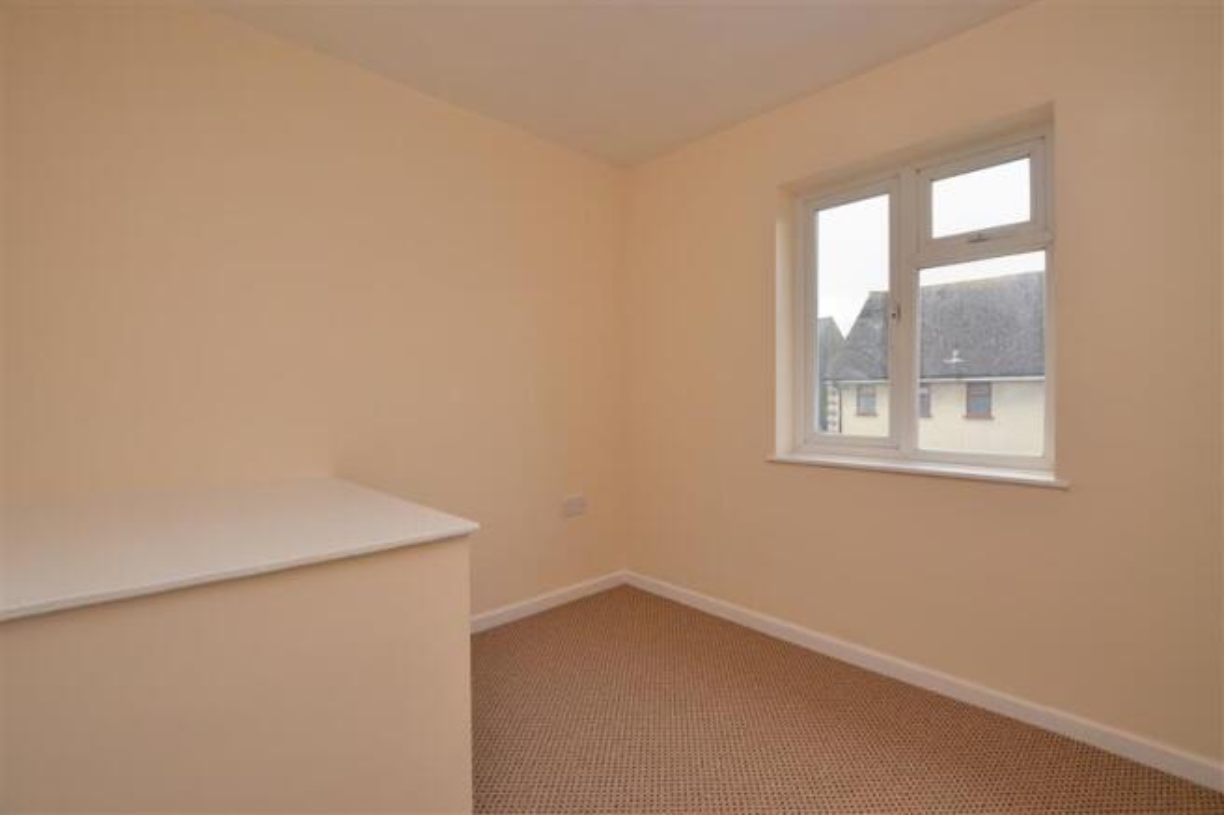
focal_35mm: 15
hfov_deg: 100.4
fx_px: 510
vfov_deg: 77.3
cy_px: 408
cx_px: 612
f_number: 5.6
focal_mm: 10
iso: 400
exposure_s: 1/100
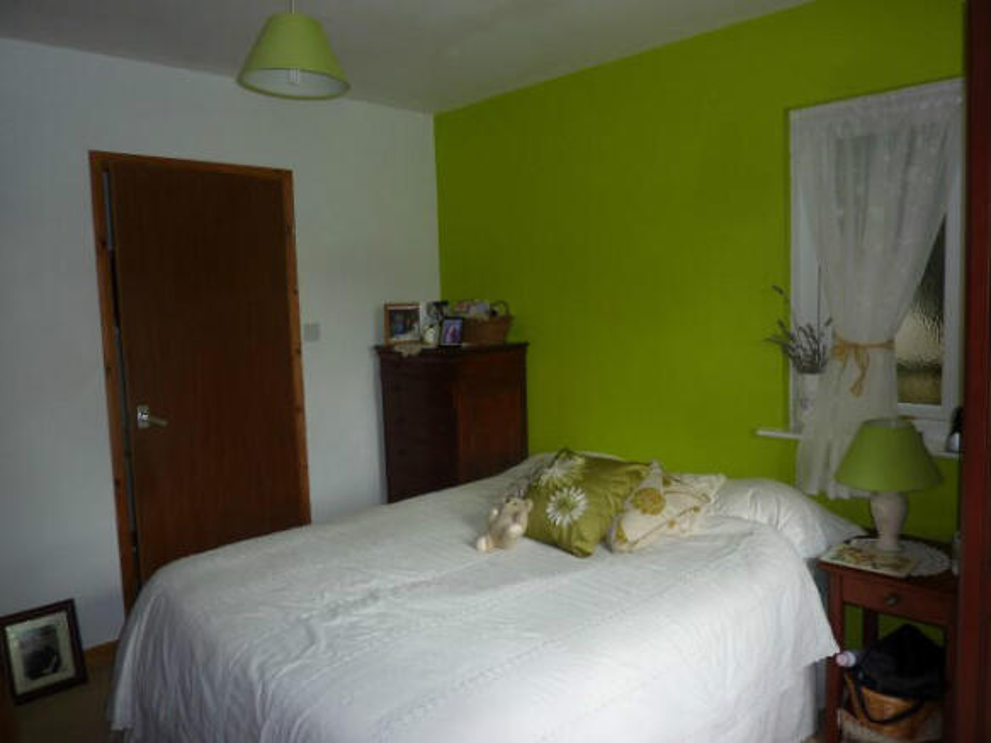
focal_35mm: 25
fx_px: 716
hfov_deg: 69.4
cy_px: 372
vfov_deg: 54.9
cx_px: 496
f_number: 3.3
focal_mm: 4.1
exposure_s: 1/30
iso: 100
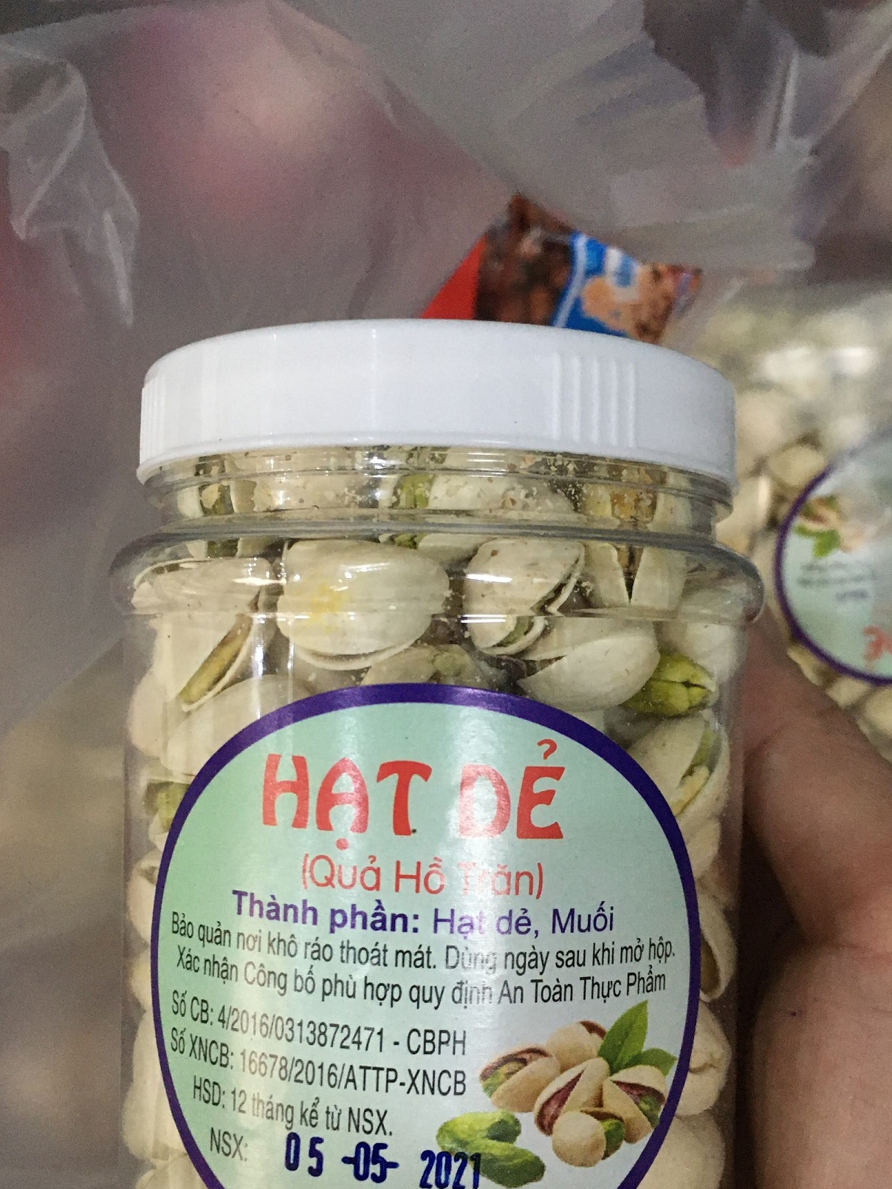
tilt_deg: -78.5
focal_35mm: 36
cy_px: 710
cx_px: 464
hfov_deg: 39.7
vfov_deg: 51.0
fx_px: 1237
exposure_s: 1/25
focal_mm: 4.15
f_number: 2.2
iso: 200
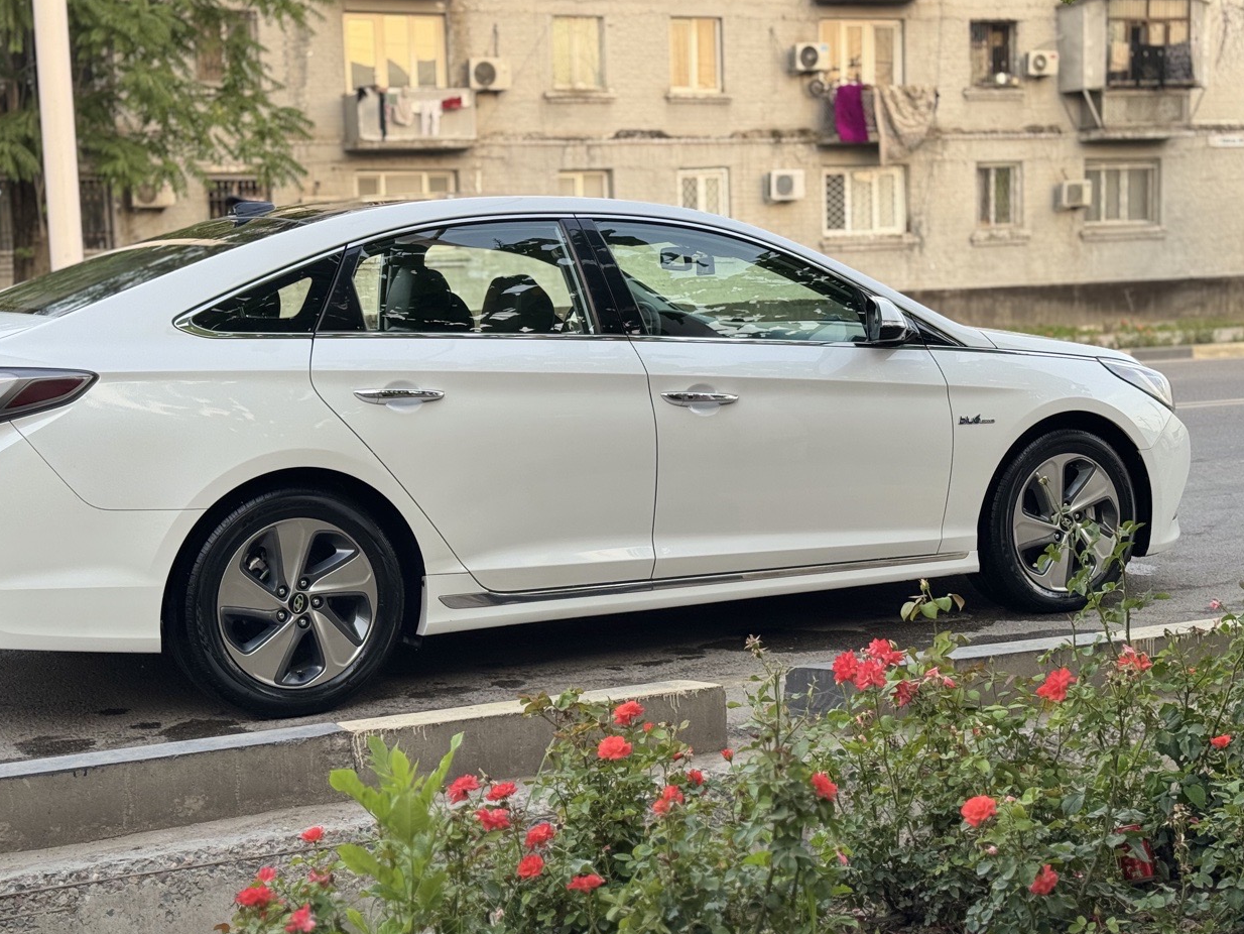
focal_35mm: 56
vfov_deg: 26.1
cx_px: 521
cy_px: 490
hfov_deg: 34.3
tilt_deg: -6.1
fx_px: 2013
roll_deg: +2.5
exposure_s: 1/165
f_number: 1.78
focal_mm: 6.76
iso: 50
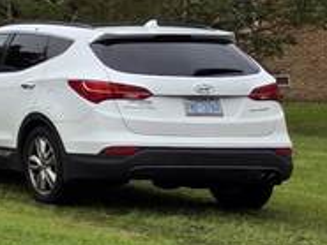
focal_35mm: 159
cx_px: -686
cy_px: -127
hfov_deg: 9.4
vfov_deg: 9.1
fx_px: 1503
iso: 80
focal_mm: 5.4
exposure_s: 1/900
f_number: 1.8
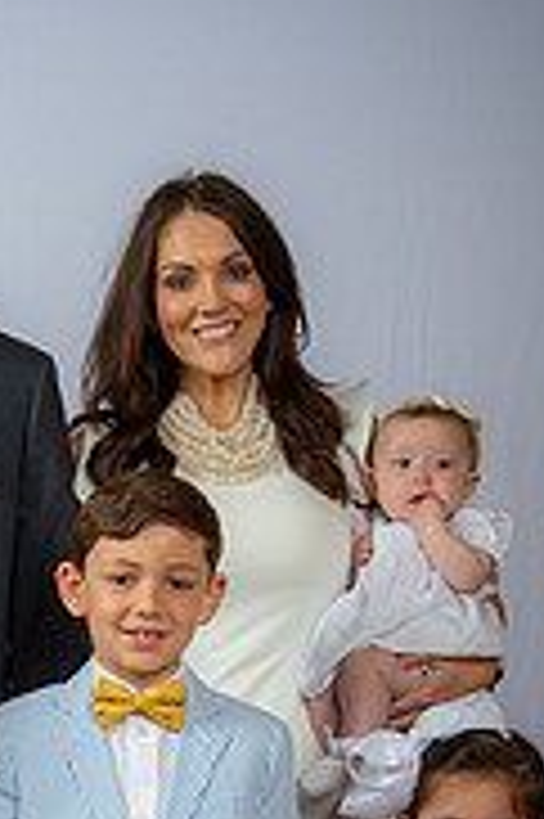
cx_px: 65
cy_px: 796
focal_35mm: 94
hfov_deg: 14.4
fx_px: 2135
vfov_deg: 21.0
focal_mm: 38
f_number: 6.3
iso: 250
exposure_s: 1/200
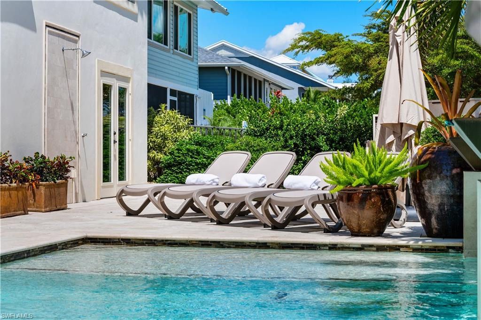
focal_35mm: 80
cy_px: 160
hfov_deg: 25.4
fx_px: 1068
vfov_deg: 17.0
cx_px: 240
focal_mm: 80
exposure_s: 1/160
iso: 320
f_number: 10
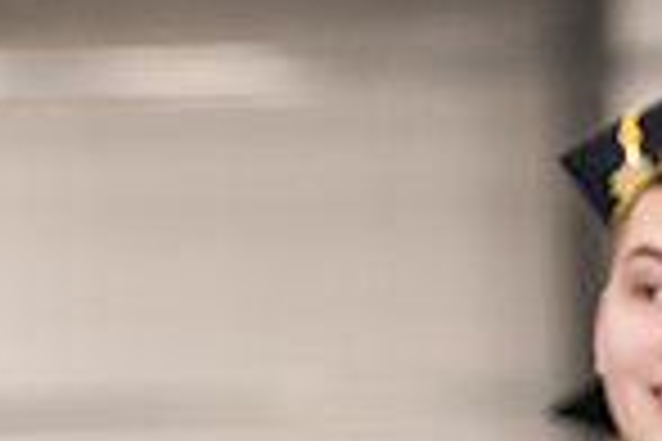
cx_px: 1018
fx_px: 7392
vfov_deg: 3.4
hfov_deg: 5.1
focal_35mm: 402
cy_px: 844
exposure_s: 1/200
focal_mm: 102
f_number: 3.2
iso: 2500
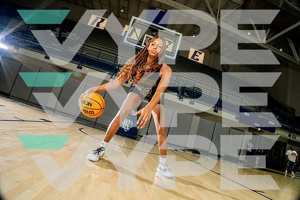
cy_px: 100
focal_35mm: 20
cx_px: 150
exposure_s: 1/250
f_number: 8
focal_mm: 20
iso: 640
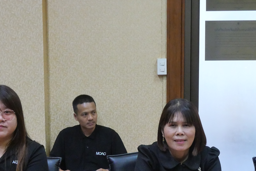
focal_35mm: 87
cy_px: 150
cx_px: 127
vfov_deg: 15.6
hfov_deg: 23.4
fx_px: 619
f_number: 5.6
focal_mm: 20
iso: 3200
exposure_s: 1/40
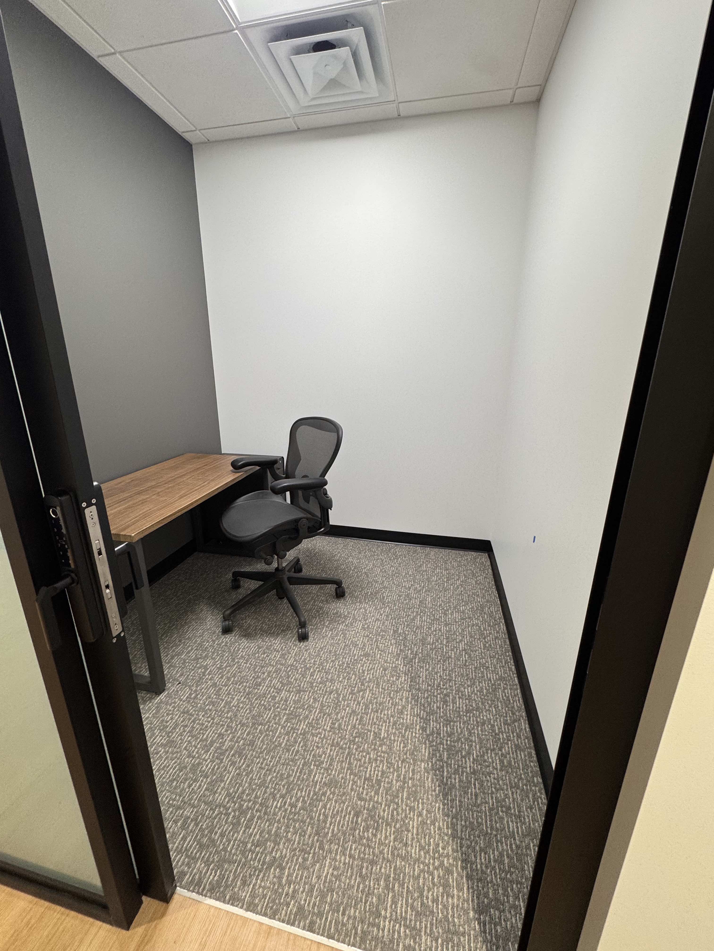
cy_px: 476
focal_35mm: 14
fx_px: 385
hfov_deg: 85.7
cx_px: 357
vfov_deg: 102.1
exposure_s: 1/120
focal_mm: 2.22
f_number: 2.2
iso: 160
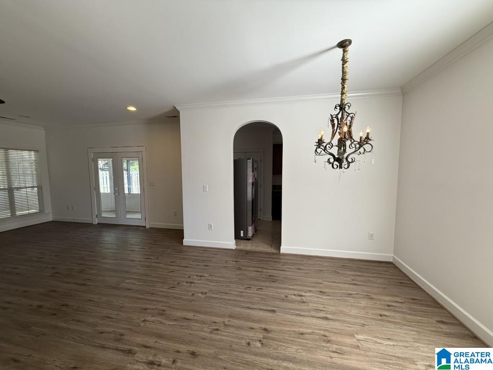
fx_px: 199
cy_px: 185
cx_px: 246
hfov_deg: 102.1
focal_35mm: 14
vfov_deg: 85.7
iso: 100
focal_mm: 2.22
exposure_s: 1/120
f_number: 2.2
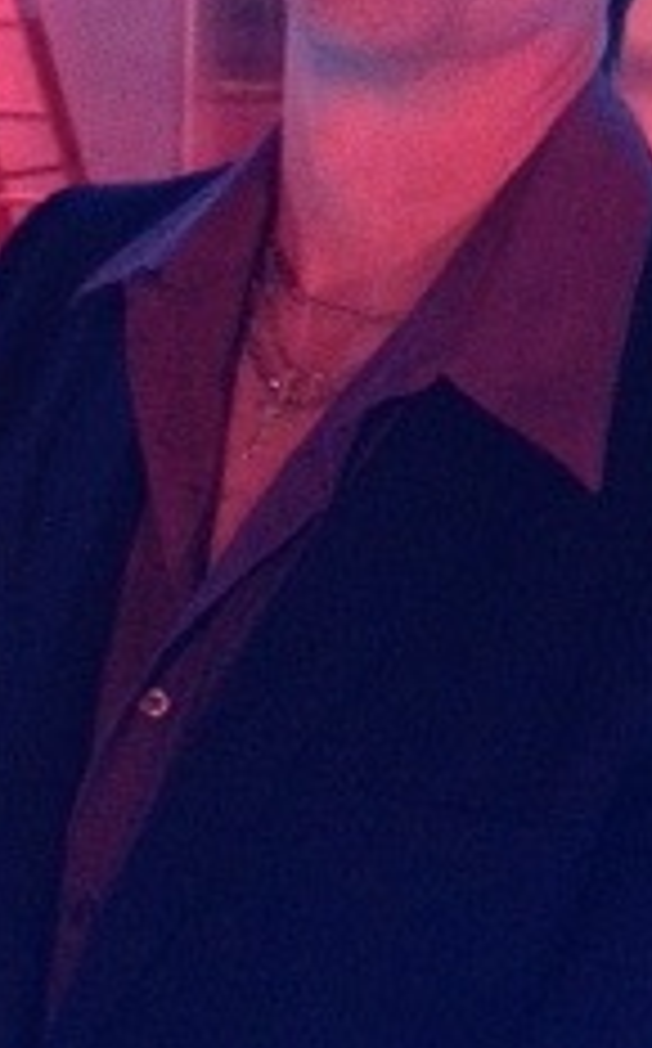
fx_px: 2909
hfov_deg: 12.8
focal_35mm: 102
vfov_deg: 20.4
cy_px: 616
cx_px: 297
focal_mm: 4.28
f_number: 2.4
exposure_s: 1/15
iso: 500
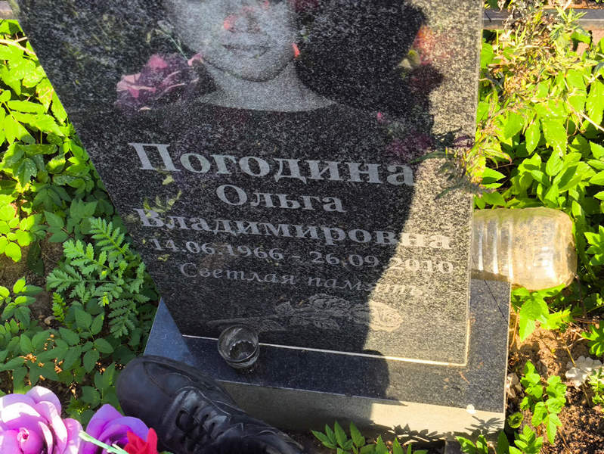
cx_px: 302
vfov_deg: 29.1
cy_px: 227
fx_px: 873
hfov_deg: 38.2
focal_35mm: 50
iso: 50
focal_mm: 4.71
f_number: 1.7
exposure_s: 1/273
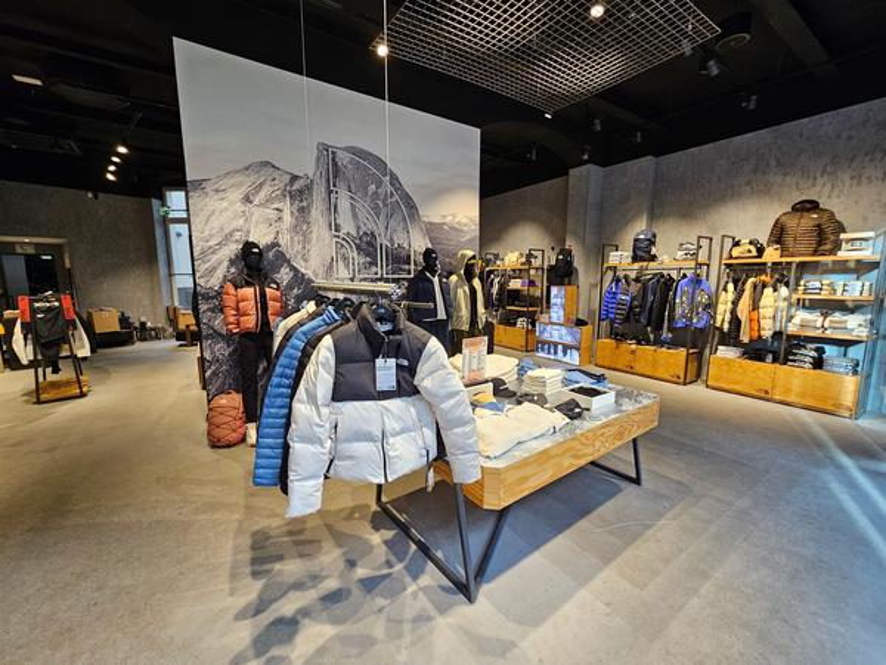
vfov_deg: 89.9
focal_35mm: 13
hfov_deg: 106.2
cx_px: 443
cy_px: 332
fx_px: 333
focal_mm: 2.2
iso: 80
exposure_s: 1/50
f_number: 2.2
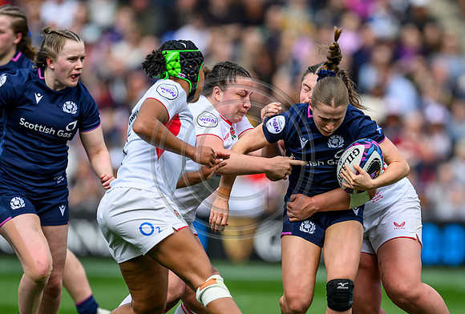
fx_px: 13833
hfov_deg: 1.9
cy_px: 209
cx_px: 279
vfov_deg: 1.3
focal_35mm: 1066
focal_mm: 560
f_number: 4.5
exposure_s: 1/2000
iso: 500
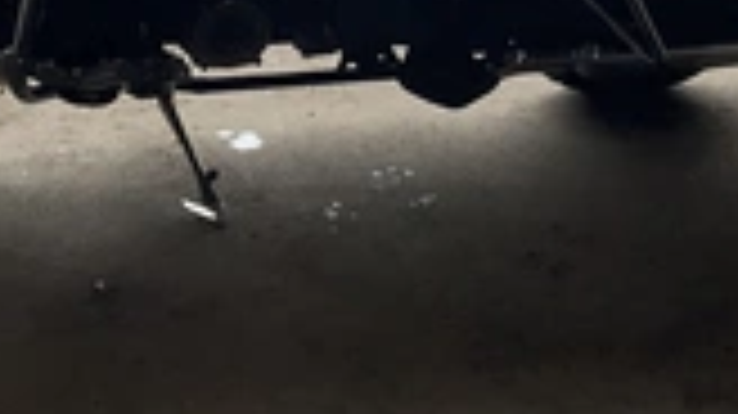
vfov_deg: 14.8
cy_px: -166
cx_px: 360
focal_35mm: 77
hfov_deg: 27.5
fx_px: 1506
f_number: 1.8
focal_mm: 3
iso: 25
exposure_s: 1/556
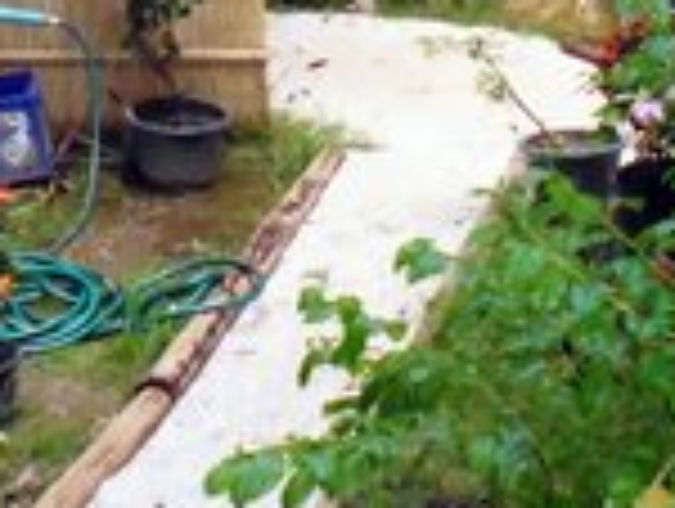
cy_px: -153
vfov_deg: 14.8
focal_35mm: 96
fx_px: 1875
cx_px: 310
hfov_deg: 20.4
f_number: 2.8
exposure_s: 1/60
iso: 640
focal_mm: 4.3
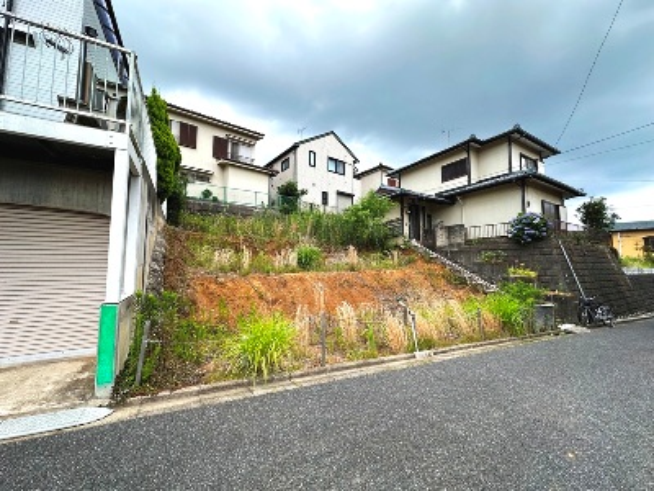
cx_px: 327
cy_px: 246
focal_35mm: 14
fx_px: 265
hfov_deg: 102.1
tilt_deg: +4.4
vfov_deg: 85.7
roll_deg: -0.6
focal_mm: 2.22
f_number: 2.2
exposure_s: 1/578
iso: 40
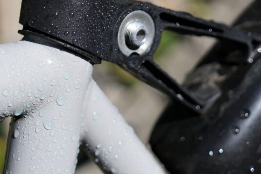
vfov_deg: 15.9
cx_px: 47
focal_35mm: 86
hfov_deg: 23.3
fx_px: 623
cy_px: 96
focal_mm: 30
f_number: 2.8
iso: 100
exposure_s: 1/2500
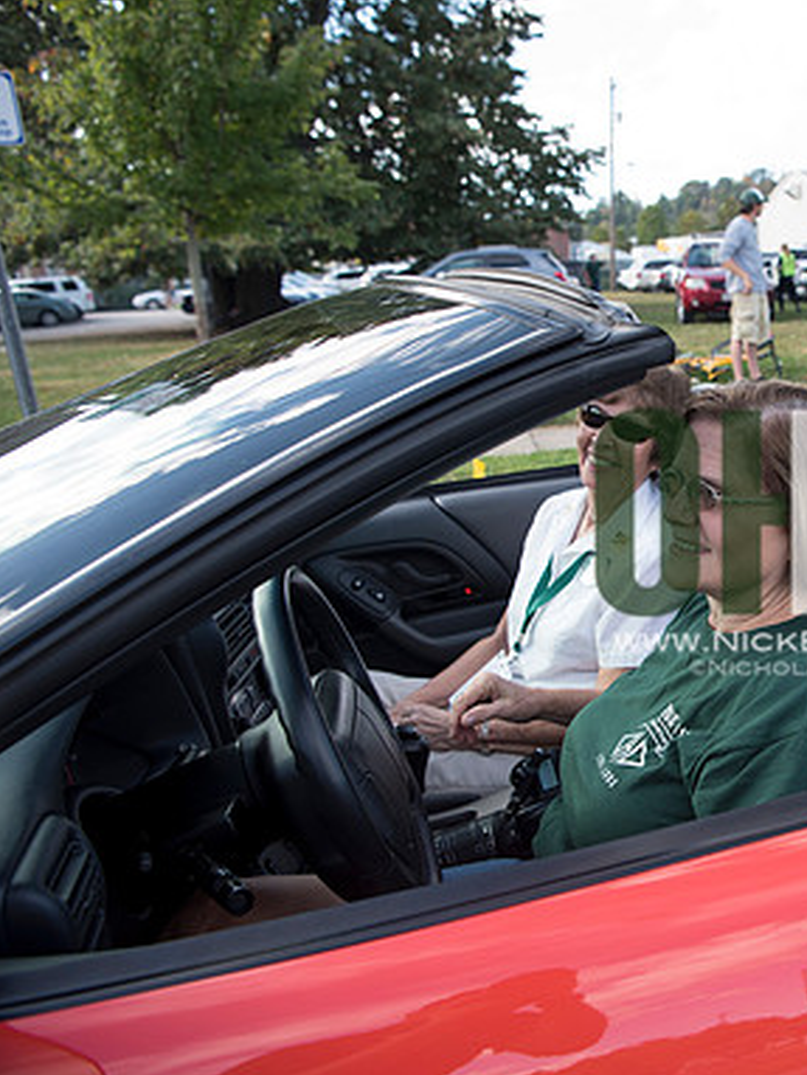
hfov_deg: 36.6
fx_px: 1087
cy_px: 542
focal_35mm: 35
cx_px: 807
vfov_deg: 52.6
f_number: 4.5
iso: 250
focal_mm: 24
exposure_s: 1/320
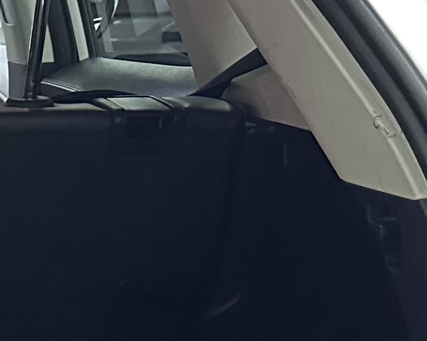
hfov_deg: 13.1
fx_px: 1617
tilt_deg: -12.9
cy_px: 327
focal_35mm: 128
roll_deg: +1.8
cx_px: -413
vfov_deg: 11.9
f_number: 1.78
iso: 640
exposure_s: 1/50
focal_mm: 6.86
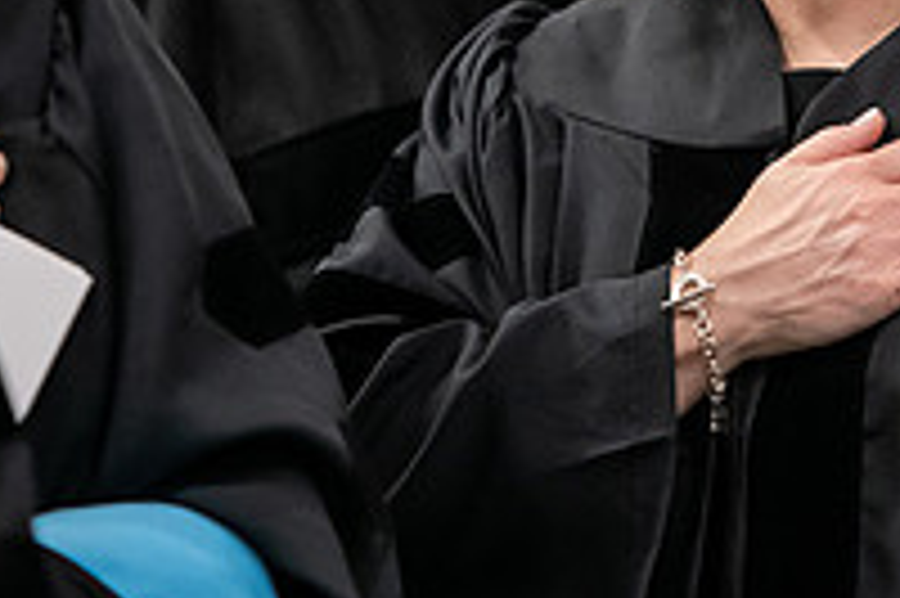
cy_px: -236
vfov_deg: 2.8
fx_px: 12340
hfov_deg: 4.2
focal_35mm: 494
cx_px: 626
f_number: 2.8
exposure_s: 1/200
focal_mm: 170
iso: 3200
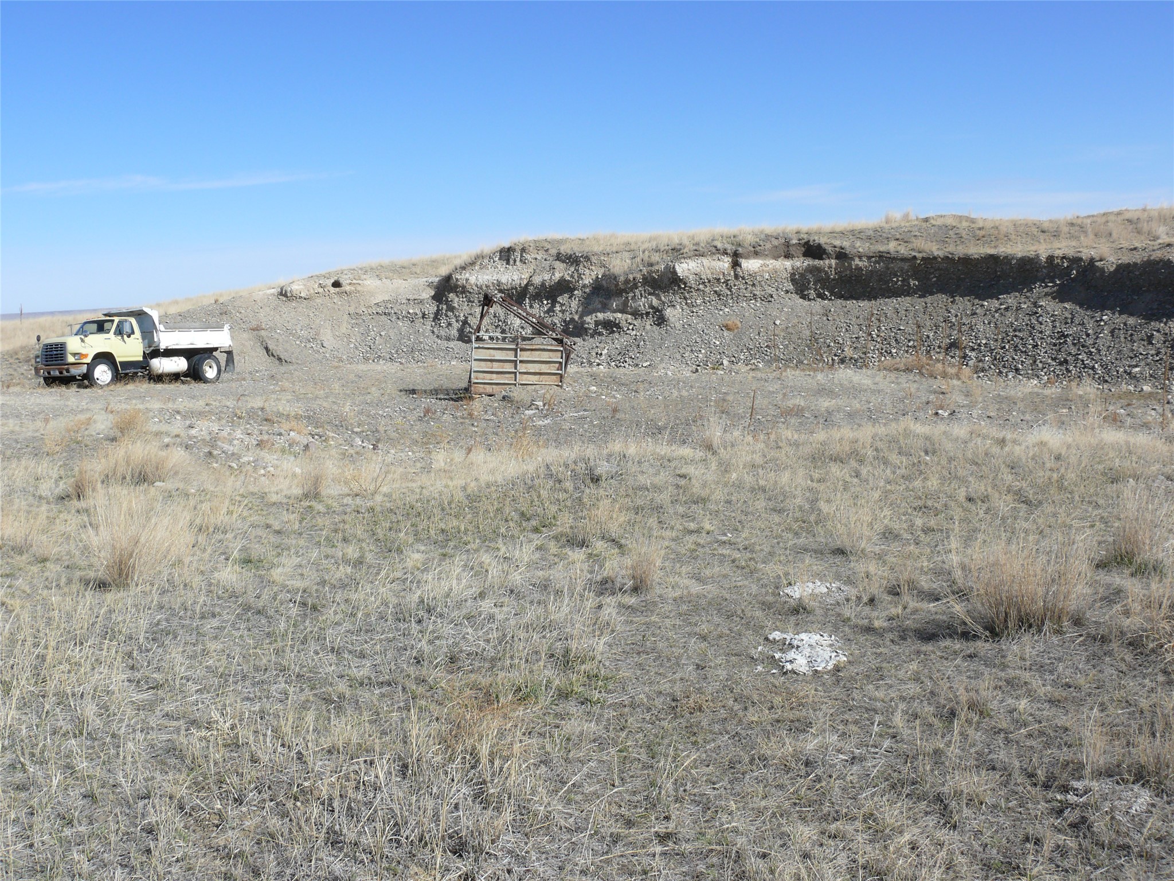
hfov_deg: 52.6
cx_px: 587
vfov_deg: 40.7
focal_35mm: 35
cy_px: 440
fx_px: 1187
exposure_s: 1/400
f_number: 7.1
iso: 100
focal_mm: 7.4
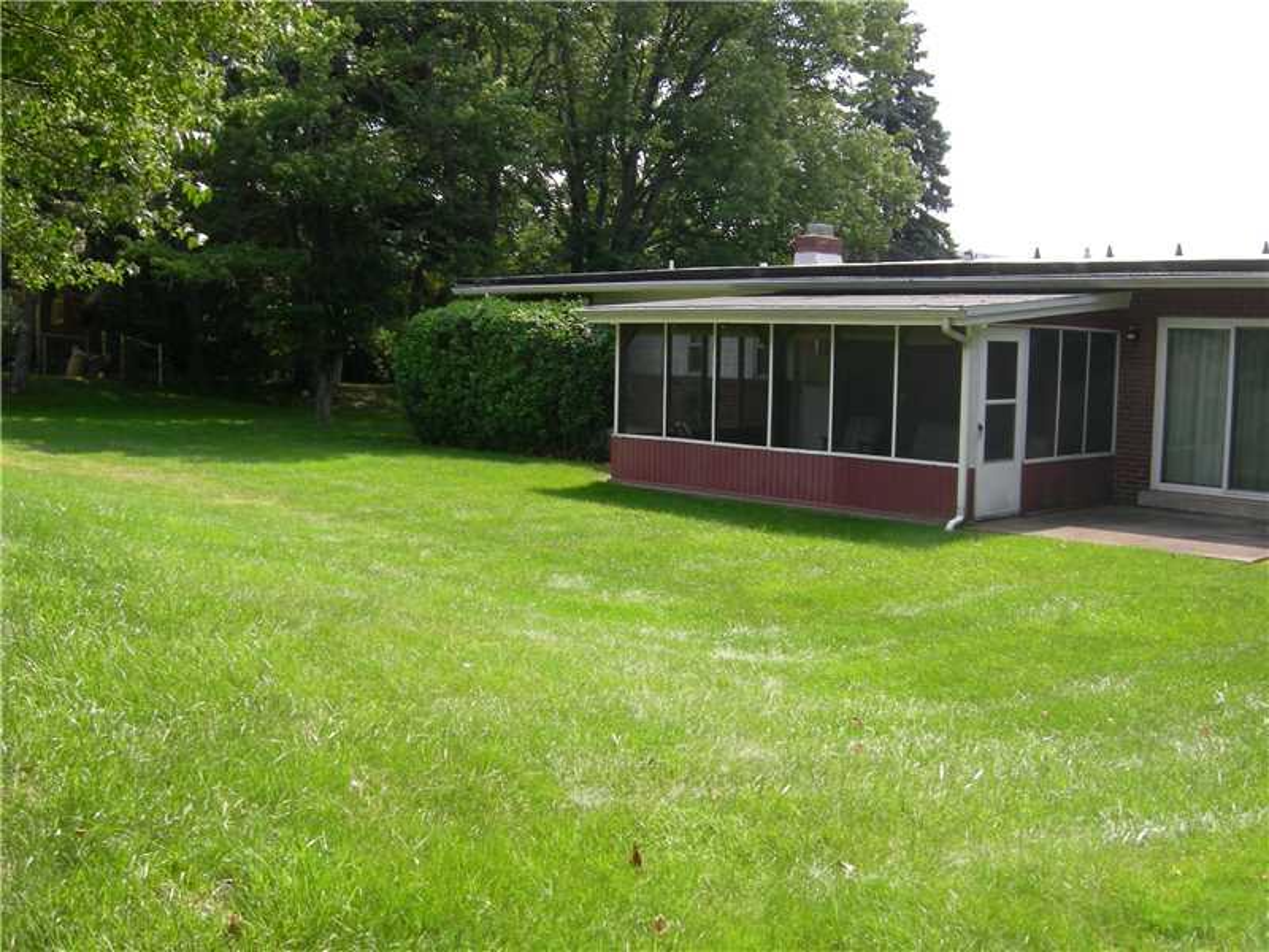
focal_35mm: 36
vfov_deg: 39.7
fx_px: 1320
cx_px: 634
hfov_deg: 51.4
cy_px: 476
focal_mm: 7.5
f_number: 4.3
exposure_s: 1/123
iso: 64
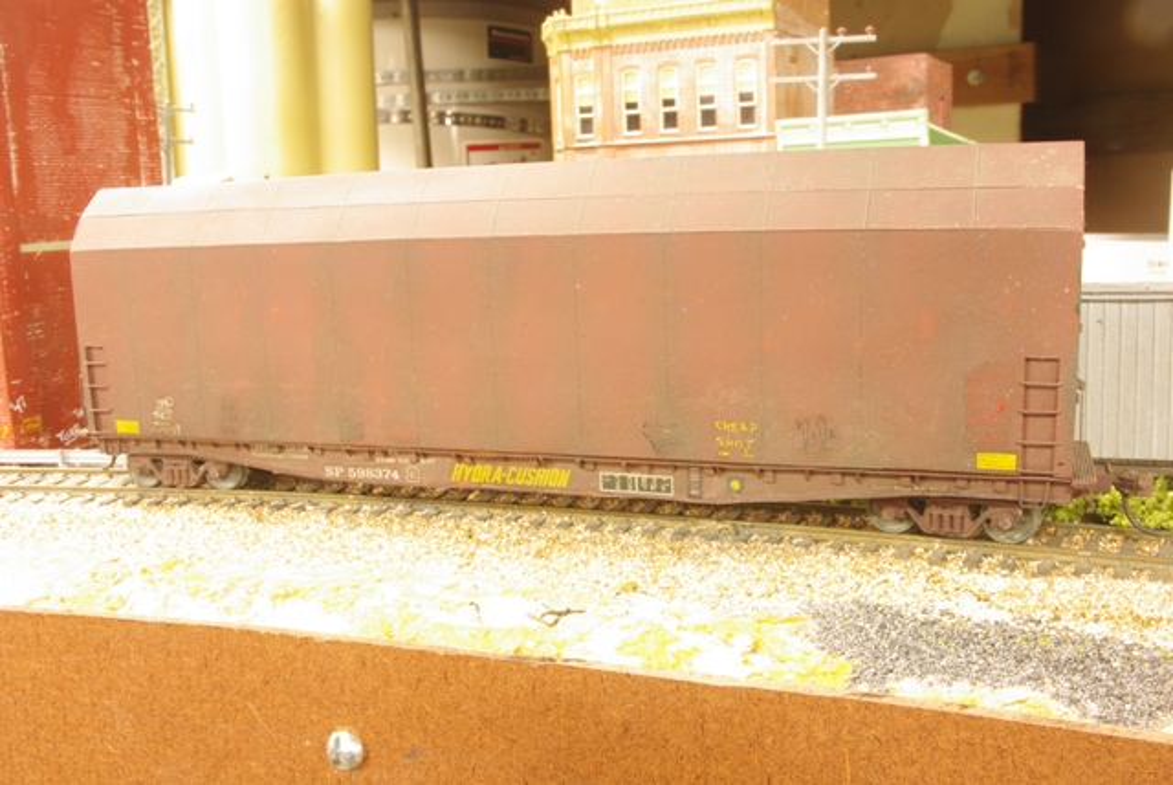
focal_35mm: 36
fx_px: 1174
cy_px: 392
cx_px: 586
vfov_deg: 36.9
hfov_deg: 53.1
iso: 200
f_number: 27
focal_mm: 24.38
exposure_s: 20
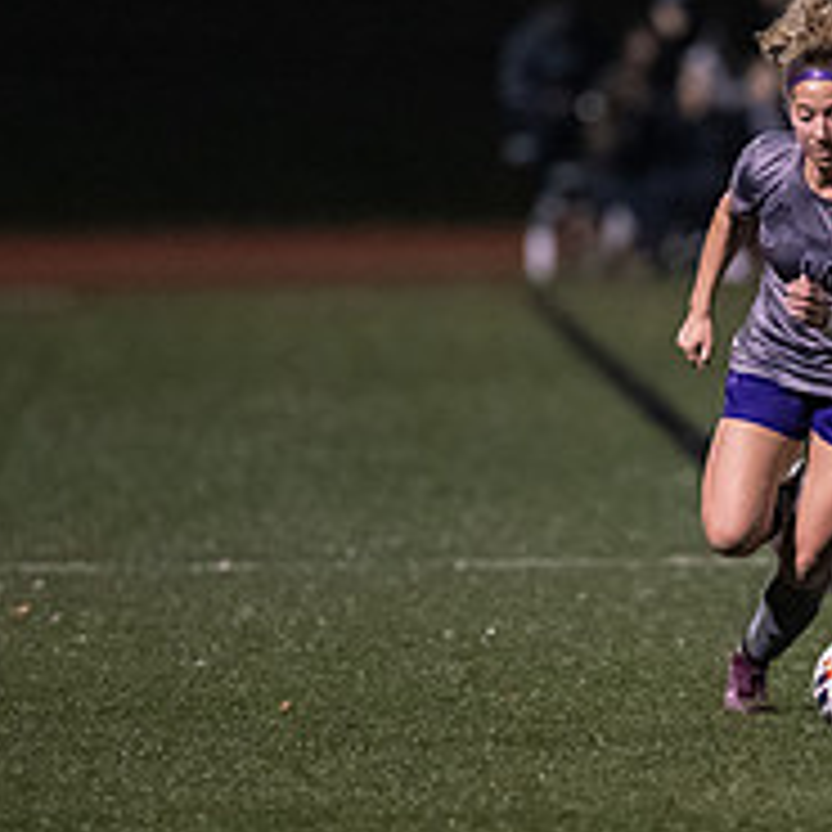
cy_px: 349
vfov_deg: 2.2
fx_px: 21700
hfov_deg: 2.2
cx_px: 859
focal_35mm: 798
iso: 8000
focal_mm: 300
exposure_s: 1/1000
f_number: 2.8
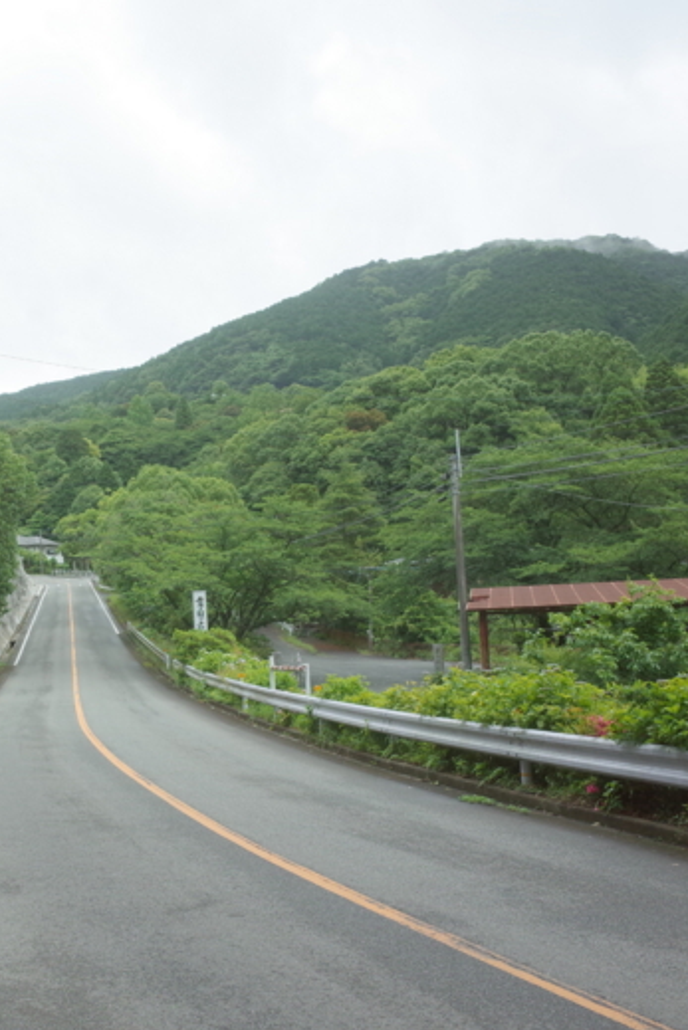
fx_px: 1232
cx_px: 71
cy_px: 517
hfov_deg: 29.9
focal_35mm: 43
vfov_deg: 45.4
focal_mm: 18.3
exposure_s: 1/1000
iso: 320
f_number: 3.5
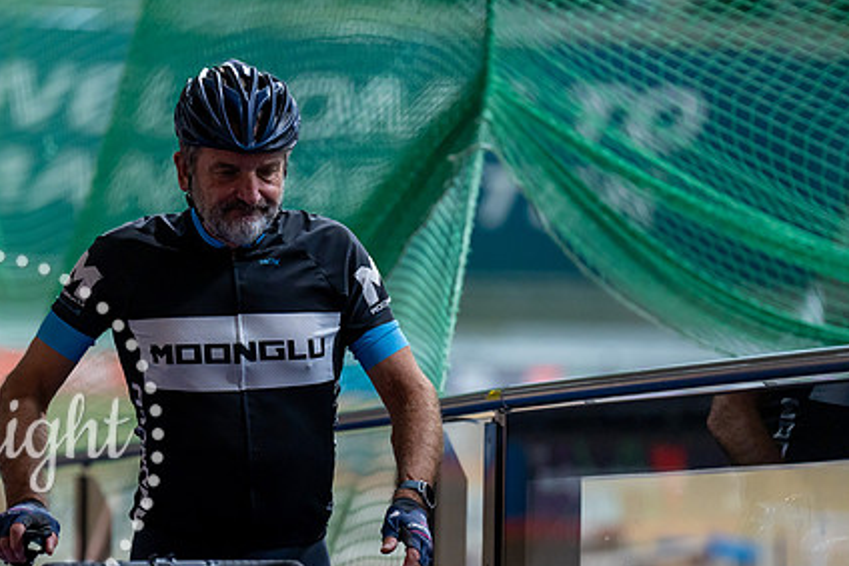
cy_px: 335
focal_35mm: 204
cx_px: 286
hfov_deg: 10.1
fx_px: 4812
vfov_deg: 6.7
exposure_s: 1/800
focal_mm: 149
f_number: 2.8
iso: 3200
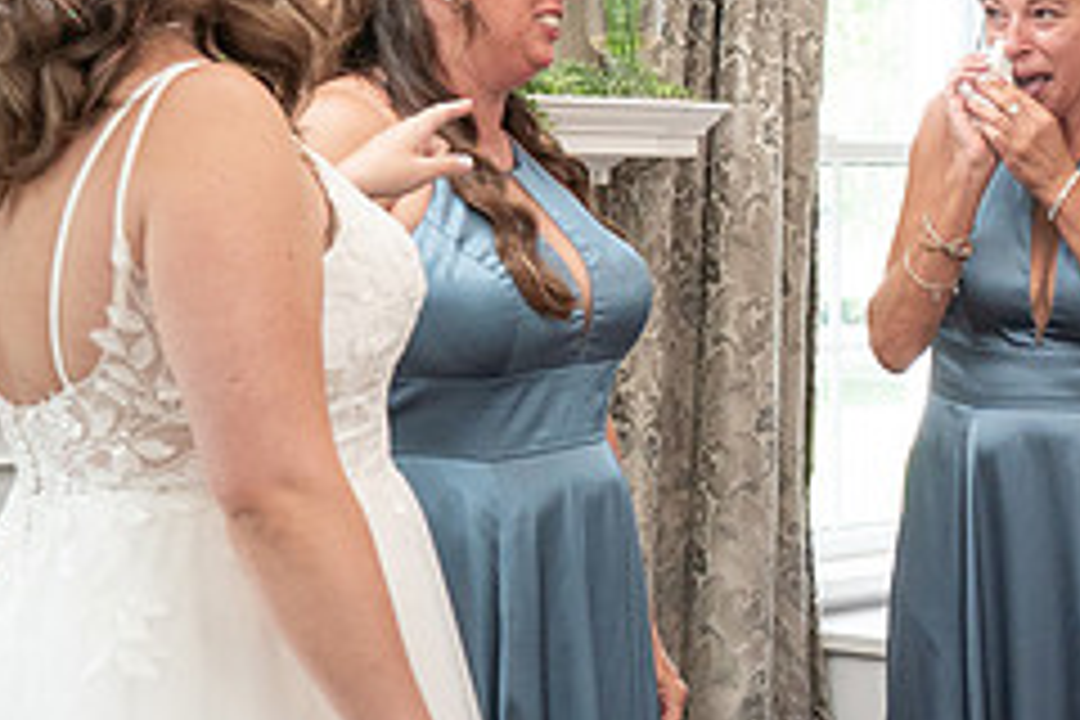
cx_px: 1533
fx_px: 3330
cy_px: 230
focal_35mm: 111
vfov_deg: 12.3
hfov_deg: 17.0
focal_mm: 35
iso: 2000
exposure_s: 1/200
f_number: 6.3
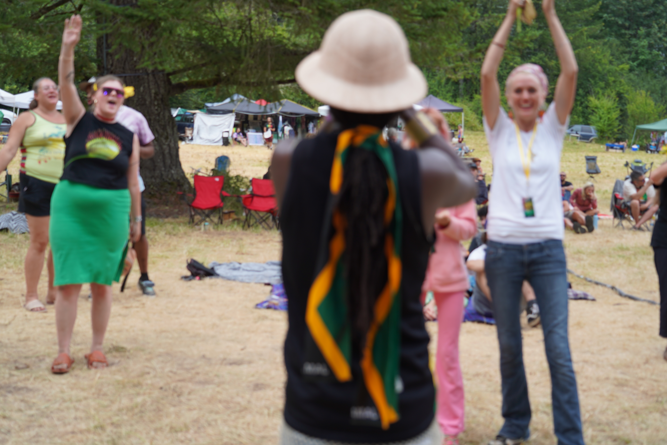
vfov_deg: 28.6
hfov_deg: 41.9
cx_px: 334
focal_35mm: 47
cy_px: 222
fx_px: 871
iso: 160
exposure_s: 1/160
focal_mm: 47
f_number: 4
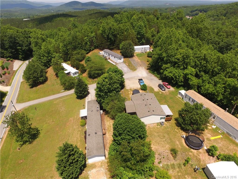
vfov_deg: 66.0
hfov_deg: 81.7
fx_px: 138
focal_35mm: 20
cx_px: 119
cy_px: 90
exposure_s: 1/816
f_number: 2.8
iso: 100
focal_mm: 3.61
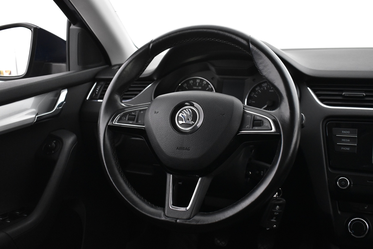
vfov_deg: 35.5
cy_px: 124
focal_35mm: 38
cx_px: 186
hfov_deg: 51.3
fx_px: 389
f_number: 4
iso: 3200
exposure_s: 1/30
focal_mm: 25
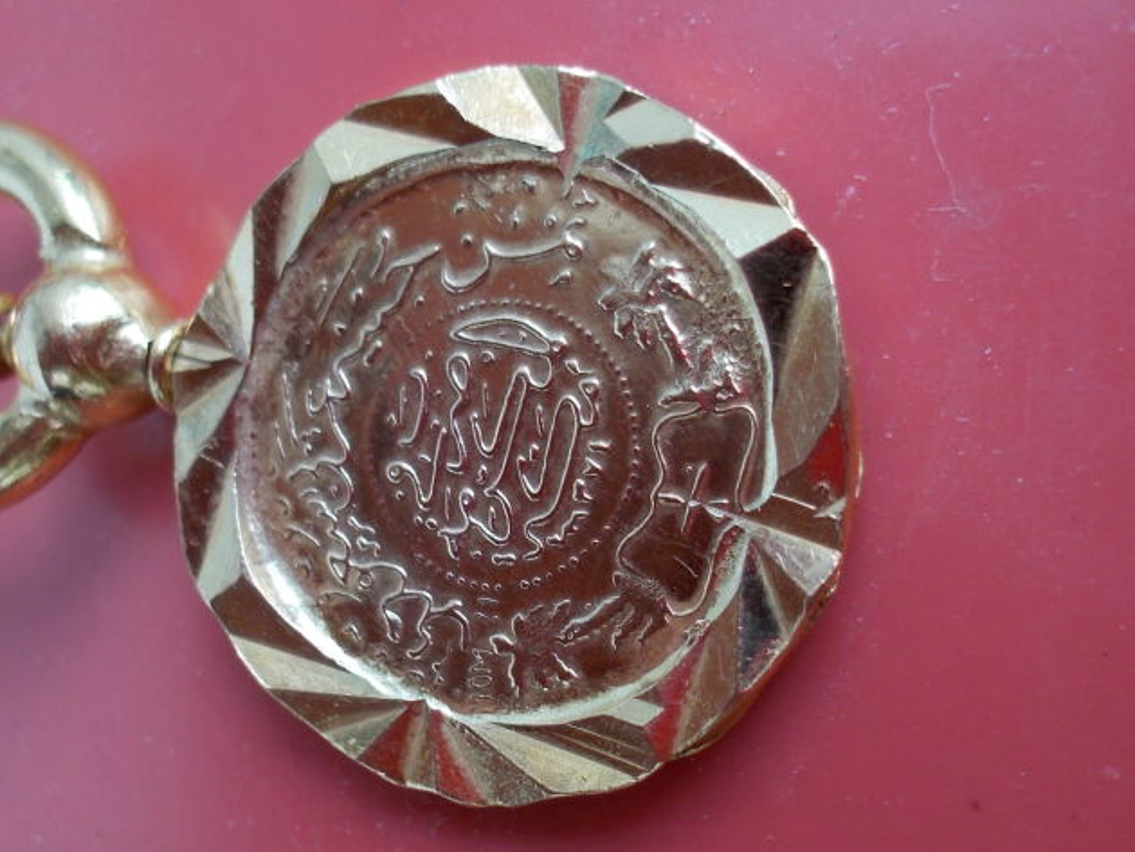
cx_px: 539
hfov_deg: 41.2
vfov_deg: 31.5
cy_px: 472
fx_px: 1509
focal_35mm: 46
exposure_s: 1/60
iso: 80
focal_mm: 4.1
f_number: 3.3
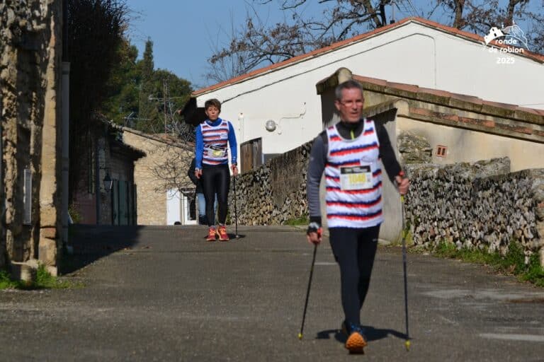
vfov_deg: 6.1
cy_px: 181
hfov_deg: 9.1
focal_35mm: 225
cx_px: 272
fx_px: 3400
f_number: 7.1
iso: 320
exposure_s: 1/2000
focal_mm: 150
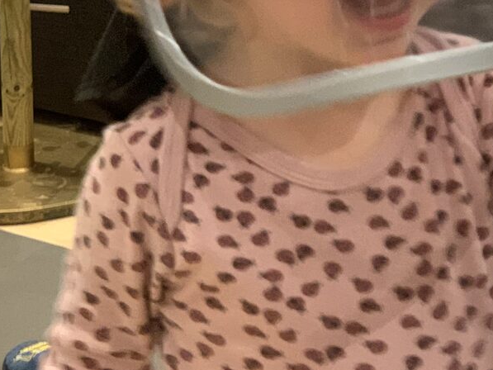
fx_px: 1738
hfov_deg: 16.1
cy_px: 141
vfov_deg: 12.1
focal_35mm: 122
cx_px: 318
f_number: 2.4
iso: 320
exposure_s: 1/33
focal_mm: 6
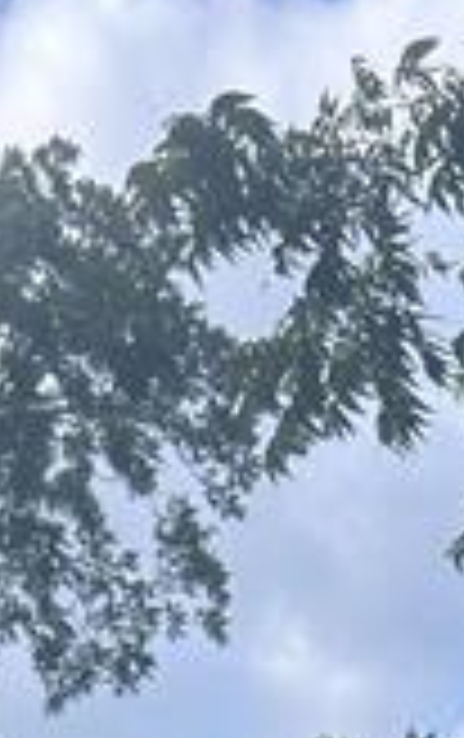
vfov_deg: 13.3
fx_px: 2601
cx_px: 135
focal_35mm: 129
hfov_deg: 10.2
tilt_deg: -3.1
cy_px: 1598
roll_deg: -0.2
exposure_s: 1/2915
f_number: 1.5
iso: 50
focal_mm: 5.7
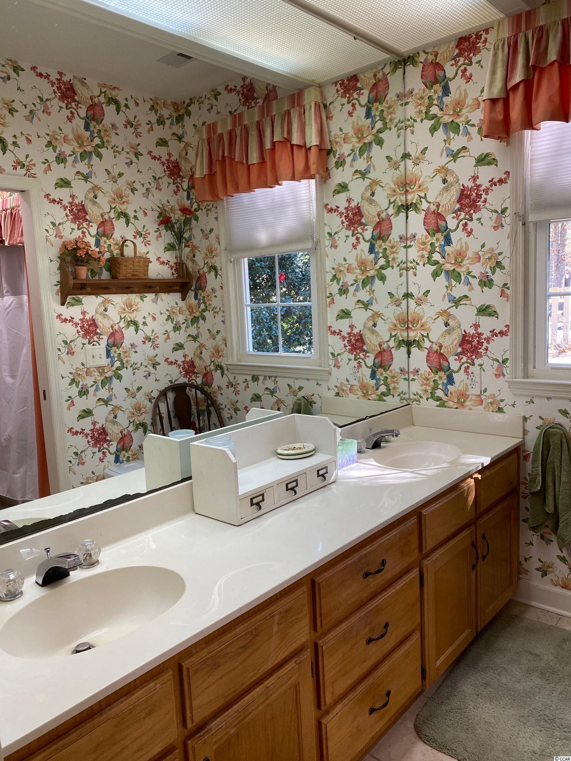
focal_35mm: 26
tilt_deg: -6.4
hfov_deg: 53.1
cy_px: 380
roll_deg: +2.3
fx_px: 572
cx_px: 286
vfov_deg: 67.3
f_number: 1.8
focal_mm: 4.25
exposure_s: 1/120
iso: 125
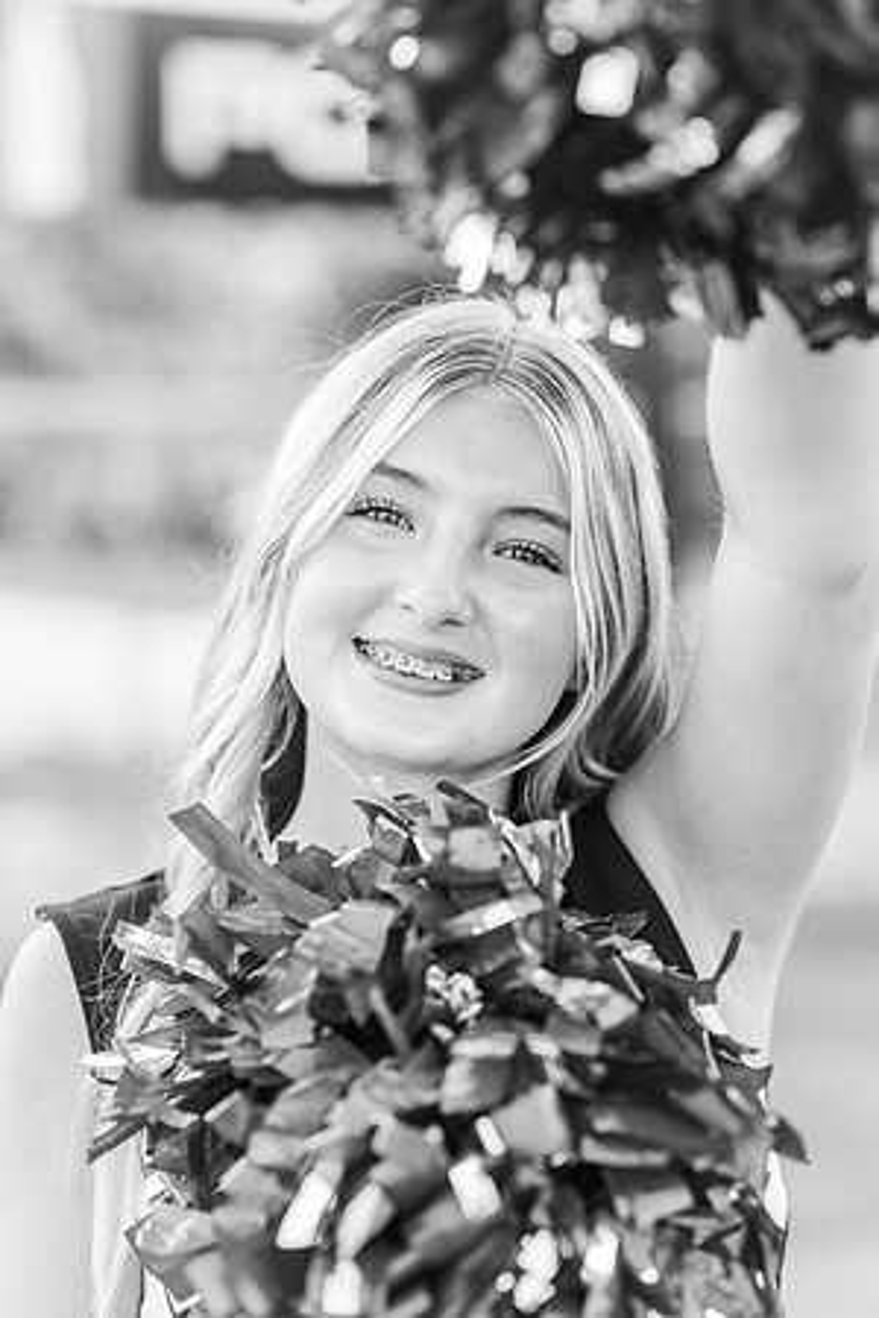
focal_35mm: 85
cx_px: 440
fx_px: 3113
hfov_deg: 16.1
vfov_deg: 23.9
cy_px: 659
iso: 200
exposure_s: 1/320
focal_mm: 85
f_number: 2.8
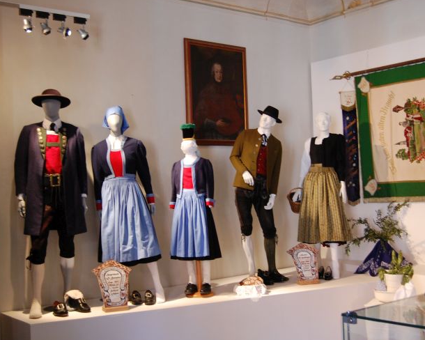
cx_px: 213
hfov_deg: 38.8
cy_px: 178
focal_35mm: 48
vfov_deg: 31.4
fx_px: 604
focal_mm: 26
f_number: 4.2
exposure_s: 1/15
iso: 800
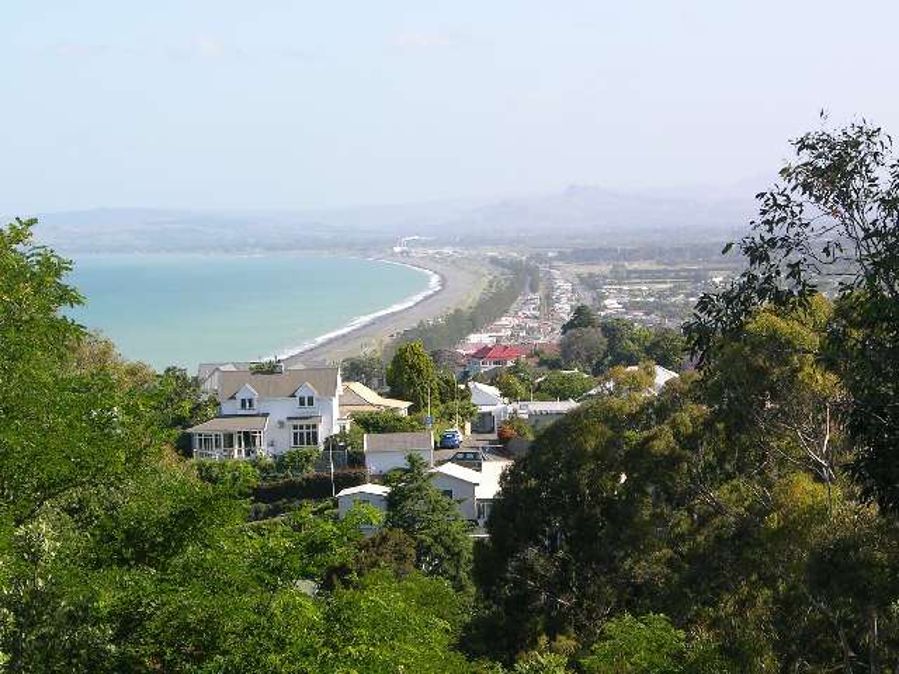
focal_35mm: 82
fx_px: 2130
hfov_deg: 23.8
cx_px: 450
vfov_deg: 18.0
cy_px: 337
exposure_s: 1/207
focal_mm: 21
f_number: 4.9
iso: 50
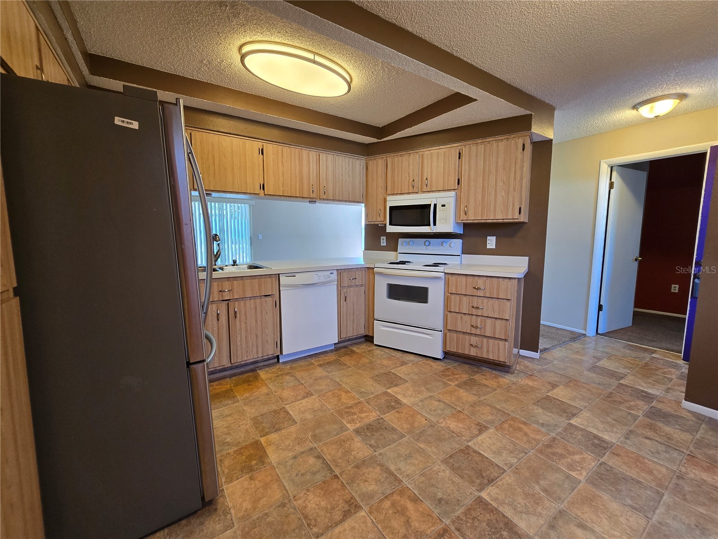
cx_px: 359
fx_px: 270
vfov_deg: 89.9
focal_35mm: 13
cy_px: 270
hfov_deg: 106.2
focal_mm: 2.2
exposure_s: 1/60
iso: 160
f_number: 2.2
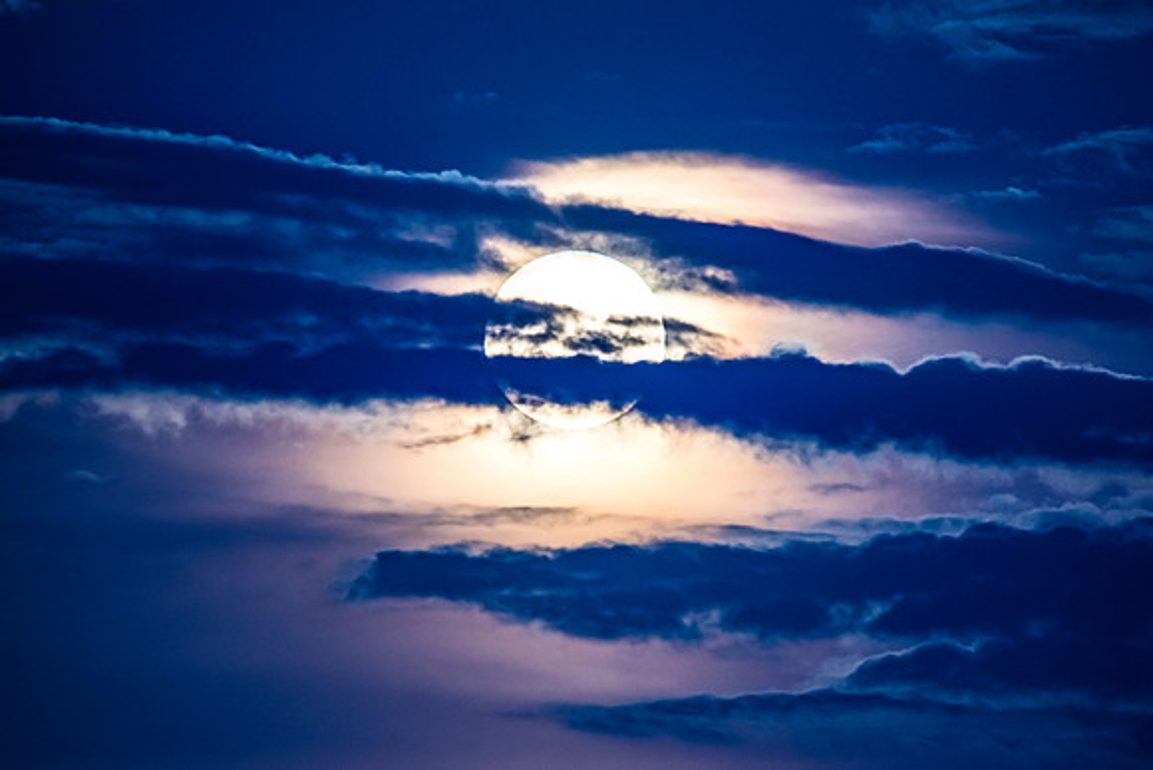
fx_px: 21121
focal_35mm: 659
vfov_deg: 2.1
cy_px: 420
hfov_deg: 3.1
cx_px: 634
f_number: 8
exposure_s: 1/2.5
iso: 1000
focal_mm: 600
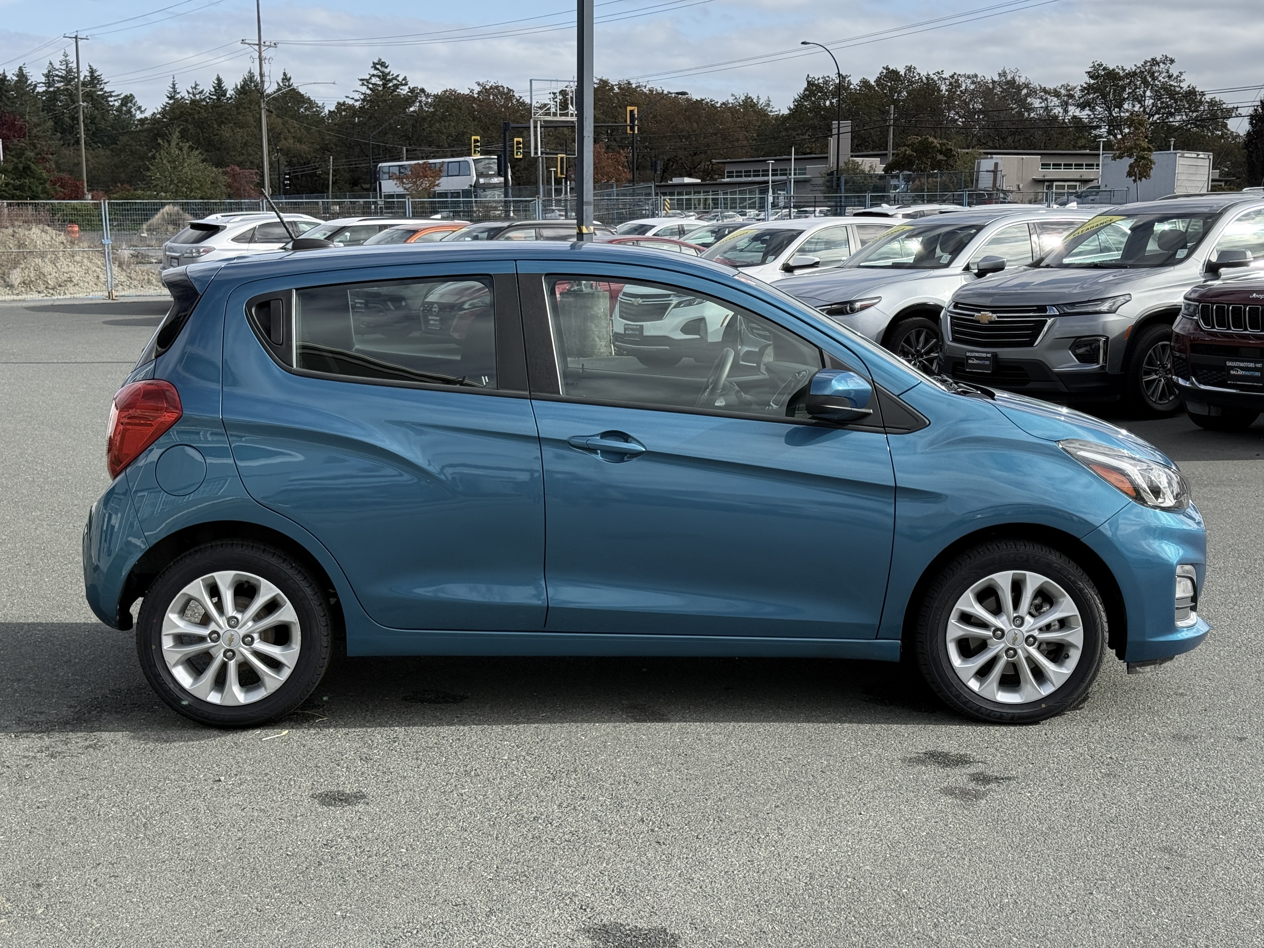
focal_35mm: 48
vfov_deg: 30.3
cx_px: 632
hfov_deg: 39.7
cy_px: 474
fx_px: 1753
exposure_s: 1/2273
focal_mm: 6.76
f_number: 1.78
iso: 64
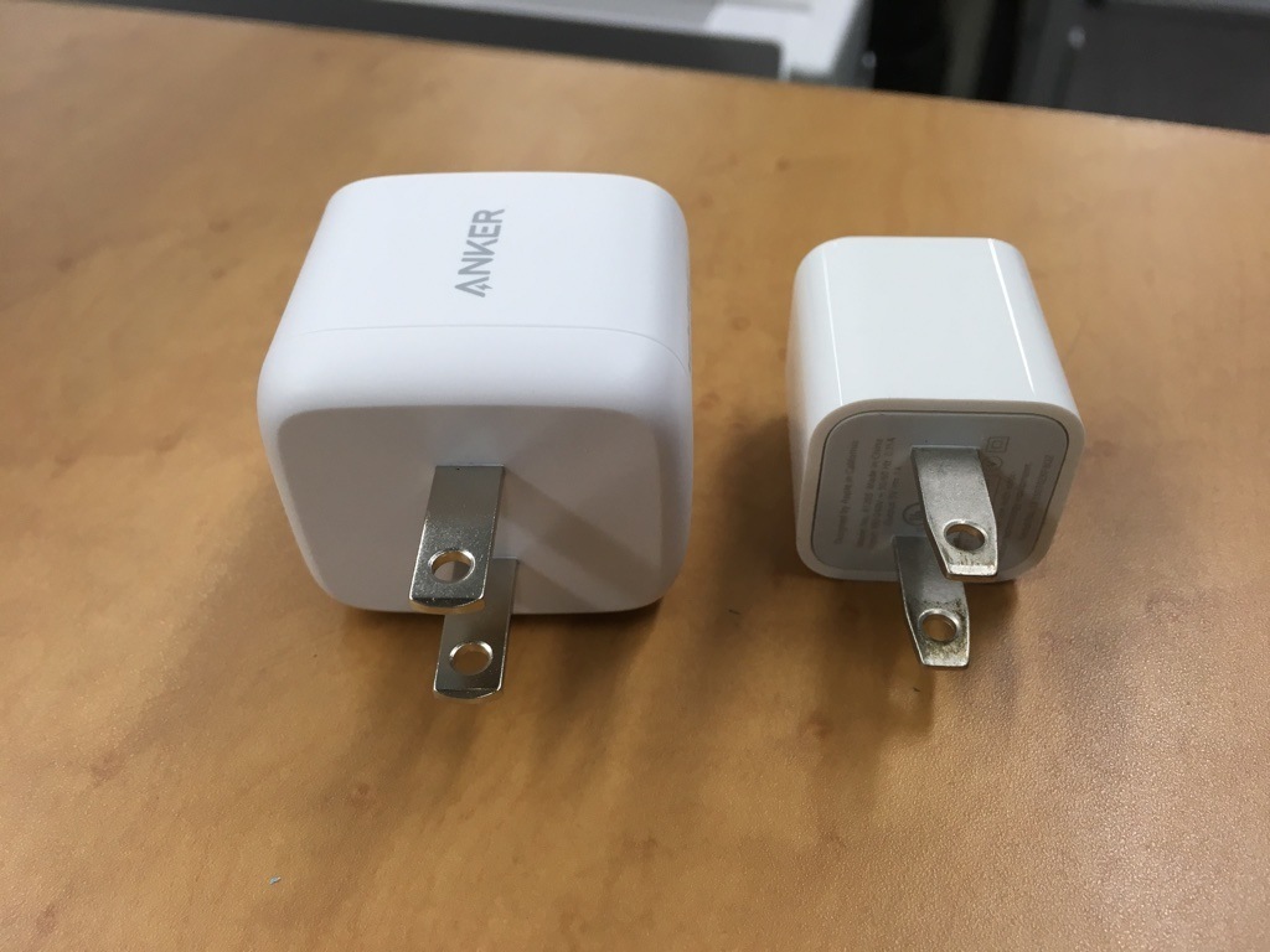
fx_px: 1064
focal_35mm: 29
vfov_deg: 48.2
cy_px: 476
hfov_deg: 61.7
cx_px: 635
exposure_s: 1/40
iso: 25
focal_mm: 4.15
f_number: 2.2
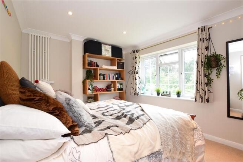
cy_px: 81
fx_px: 101
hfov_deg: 100.4
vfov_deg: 77.3
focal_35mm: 15
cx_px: 122
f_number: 13
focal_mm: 10
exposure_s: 1/15
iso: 500
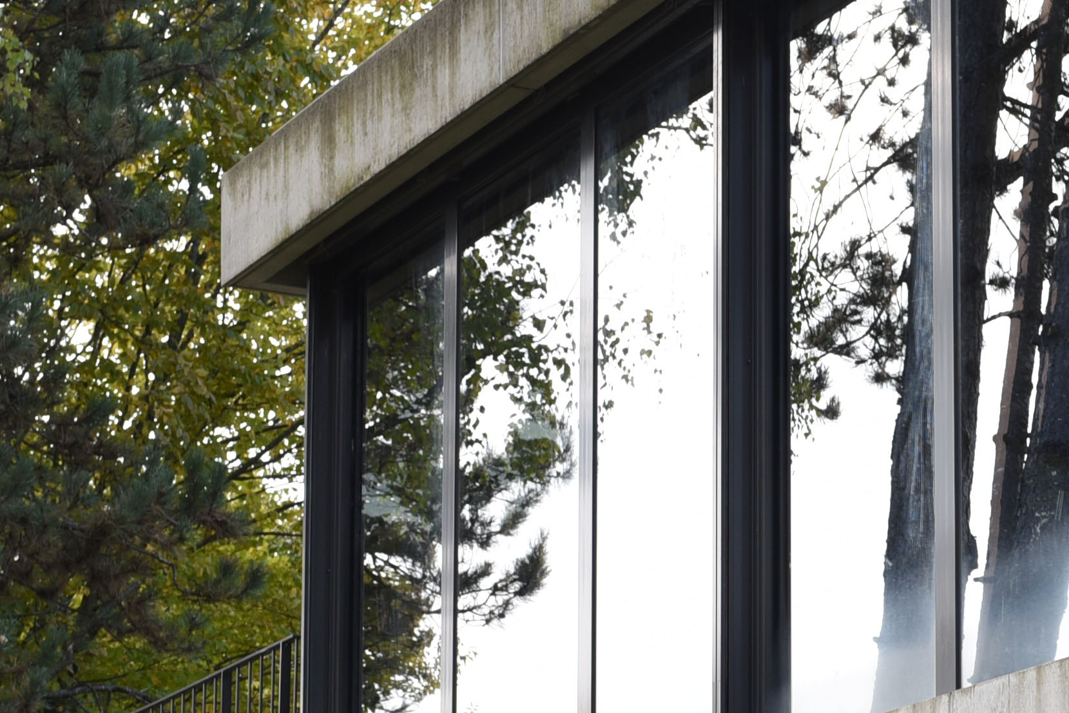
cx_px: 1037
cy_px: 938
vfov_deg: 10.5
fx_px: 3771
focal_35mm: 127
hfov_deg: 15.9
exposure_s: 1/60
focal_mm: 35
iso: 100
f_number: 5.6
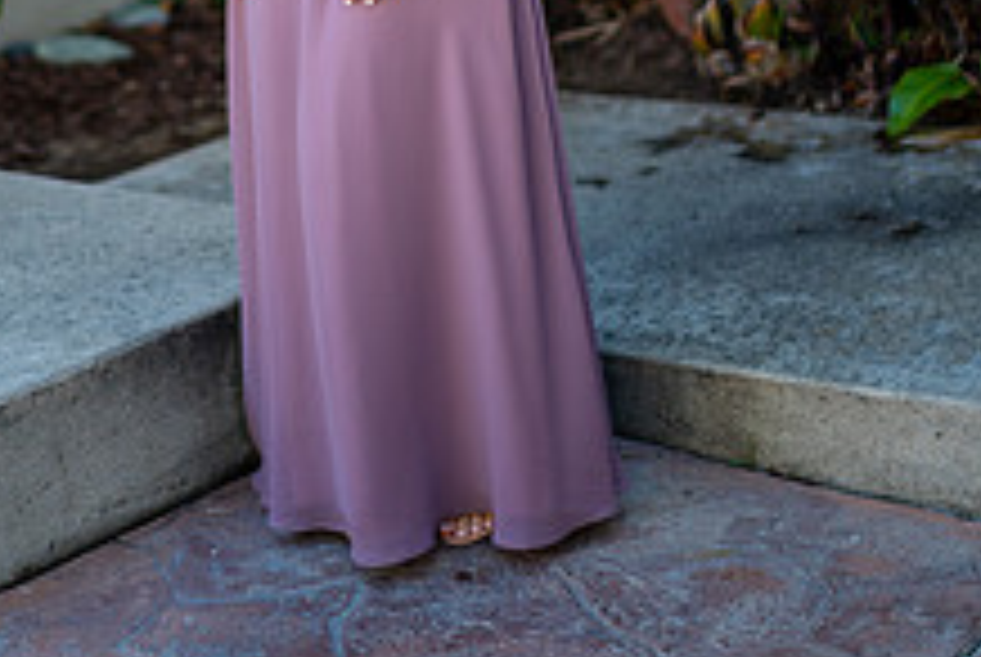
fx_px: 2810
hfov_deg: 19.7
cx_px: 324
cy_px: -279
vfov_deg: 12.8
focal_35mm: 103
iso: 100
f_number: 1.4
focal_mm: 50
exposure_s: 1/1000
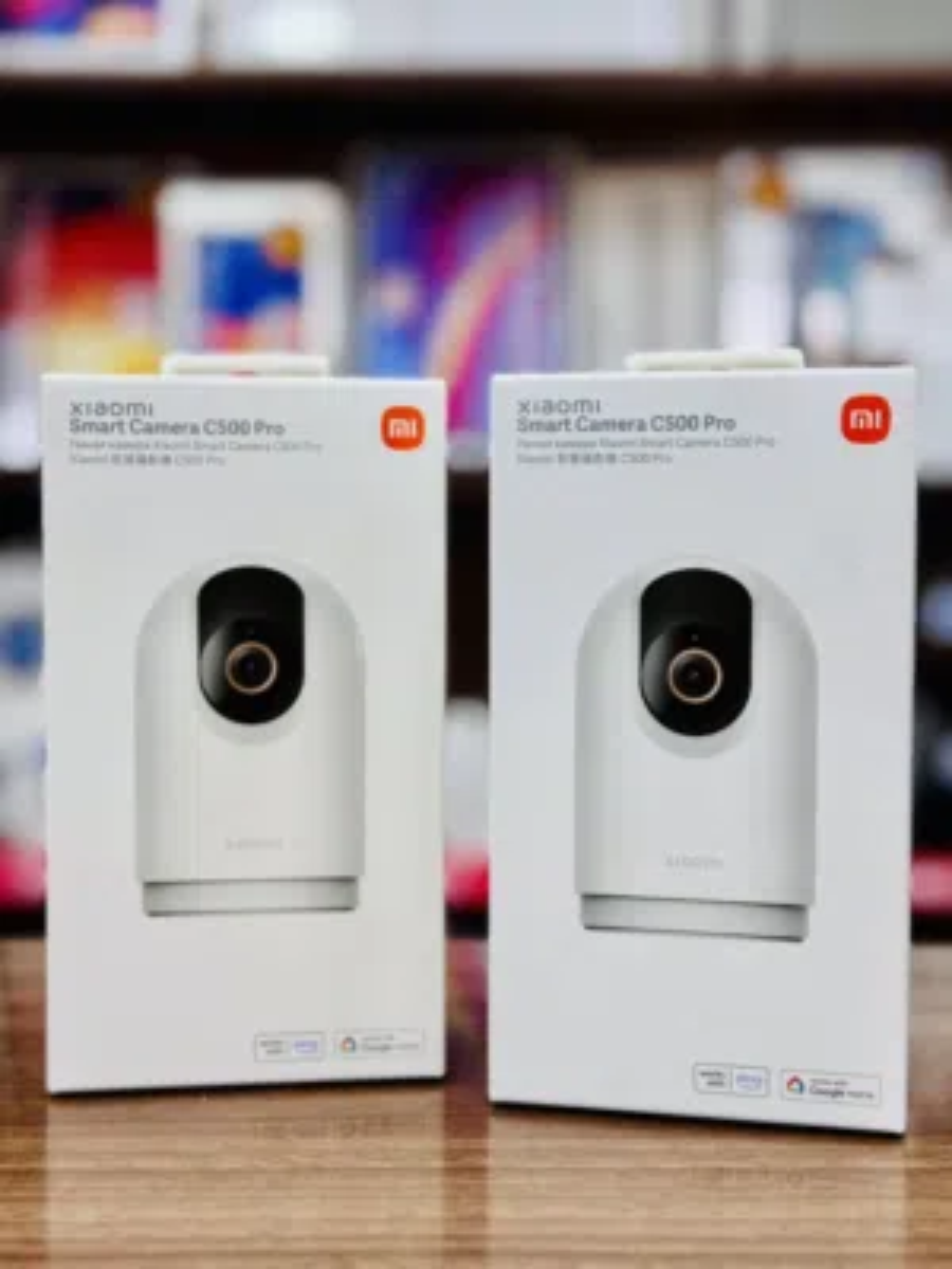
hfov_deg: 30.3
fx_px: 1760
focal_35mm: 48
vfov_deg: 39.7
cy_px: 634
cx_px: 476
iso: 50
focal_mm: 6.76
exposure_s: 1/100
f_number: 1.78
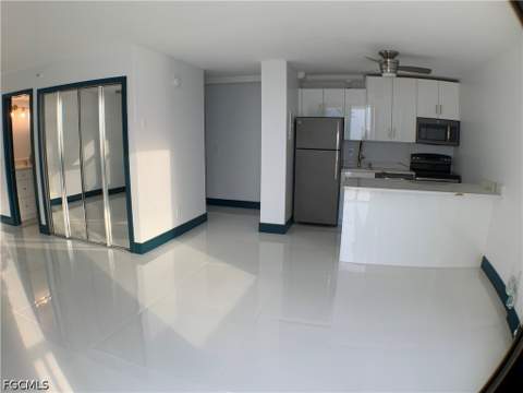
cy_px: 196
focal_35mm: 29
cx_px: 262
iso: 25
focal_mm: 3
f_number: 1.8
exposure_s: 1/120
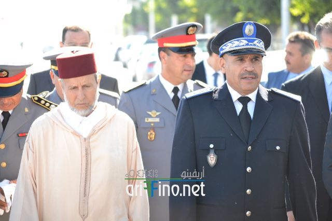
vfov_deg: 6.3
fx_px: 2005
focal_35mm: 218
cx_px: 166
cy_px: 110
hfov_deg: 9.5
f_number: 5.6
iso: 320
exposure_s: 1/500
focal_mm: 145
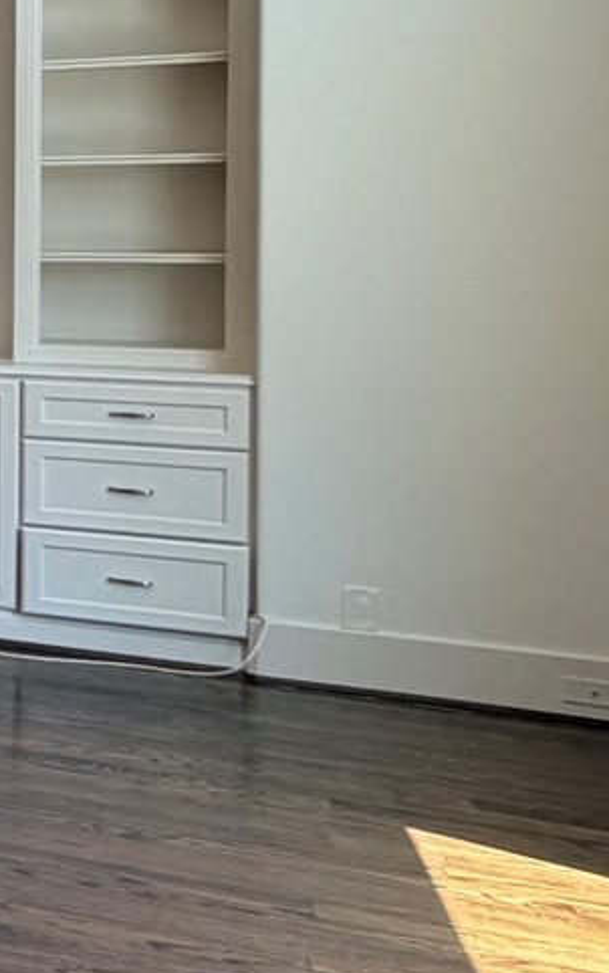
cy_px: 258
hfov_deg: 11.7
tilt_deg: +0.0
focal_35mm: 63
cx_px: -1182
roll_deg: +1.1
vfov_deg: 31.9
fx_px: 1670
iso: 100
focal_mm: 2.22
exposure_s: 1/120
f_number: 2.2
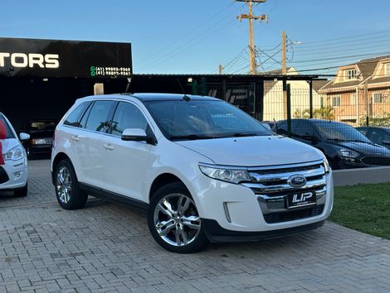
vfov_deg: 30.3
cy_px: 146
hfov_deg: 39.6
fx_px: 542
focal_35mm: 48
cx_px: 195
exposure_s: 1/1357
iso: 64
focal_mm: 6.86
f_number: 1.78
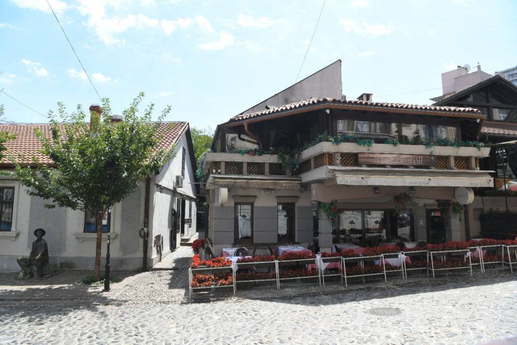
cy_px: 172
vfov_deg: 53.1
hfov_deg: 73.7
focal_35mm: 24
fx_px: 345
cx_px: 258
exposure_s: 1/500
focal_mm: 24
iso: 400
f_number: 9
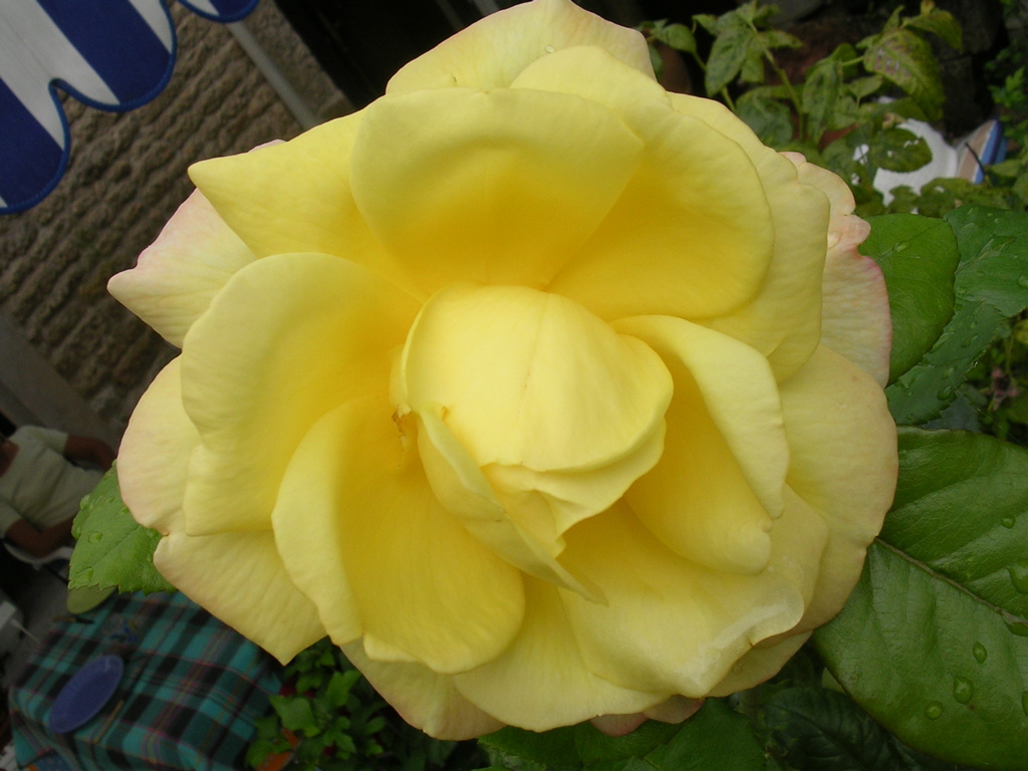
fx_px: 1128
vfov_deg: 37.7
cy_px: 386
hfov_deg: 49.0
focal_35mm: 38
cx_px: 514
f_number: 5.6
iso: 50
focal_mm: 5.8
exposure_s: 1/211
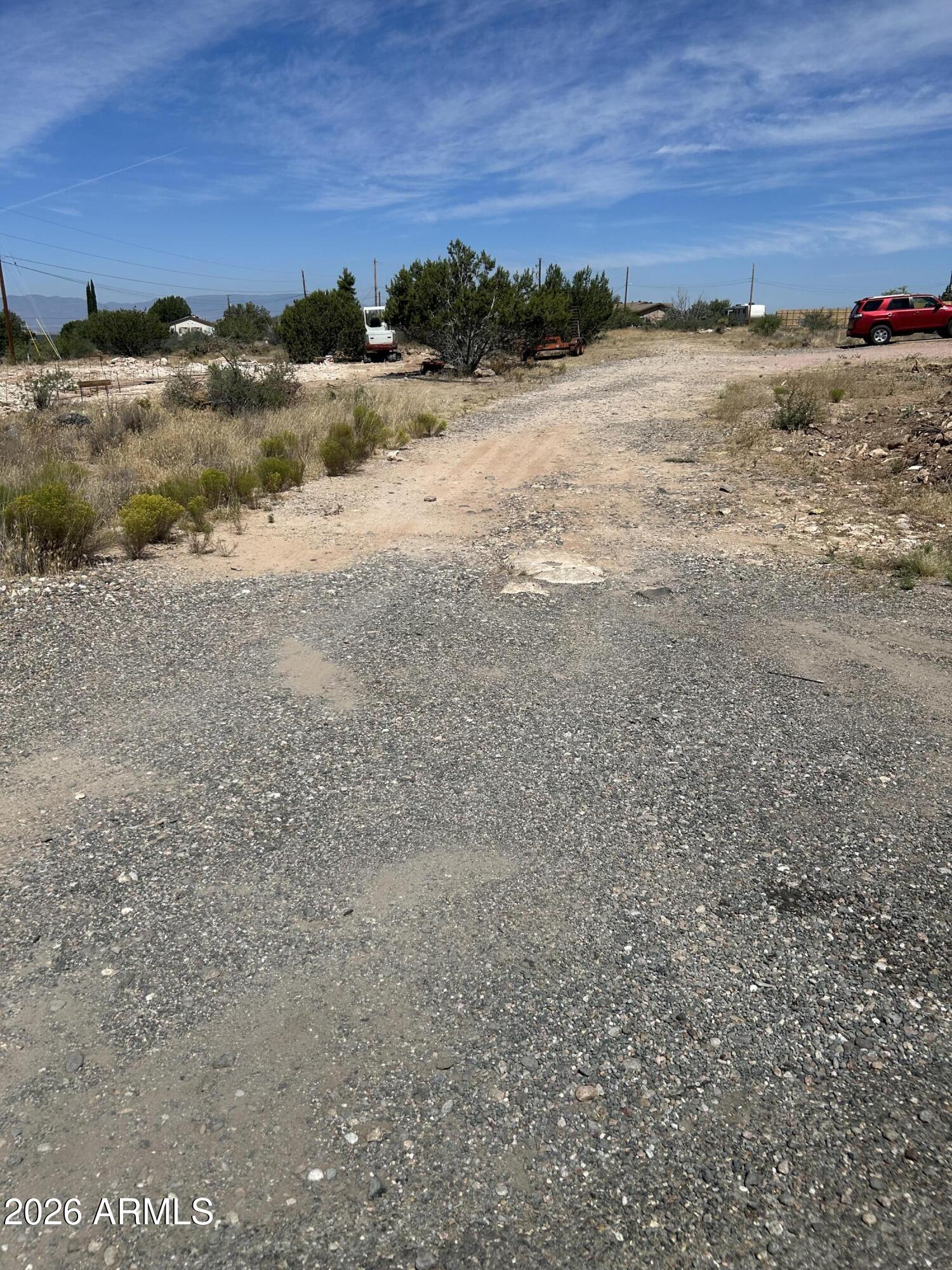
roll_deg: -0.3
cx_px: 476
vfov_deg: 67.3
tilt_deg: -17.5
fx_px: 953
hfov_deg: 53.1
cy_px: 635
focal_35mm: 26
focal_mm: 5.7
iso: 50
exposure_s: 1/6993
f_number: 1.5
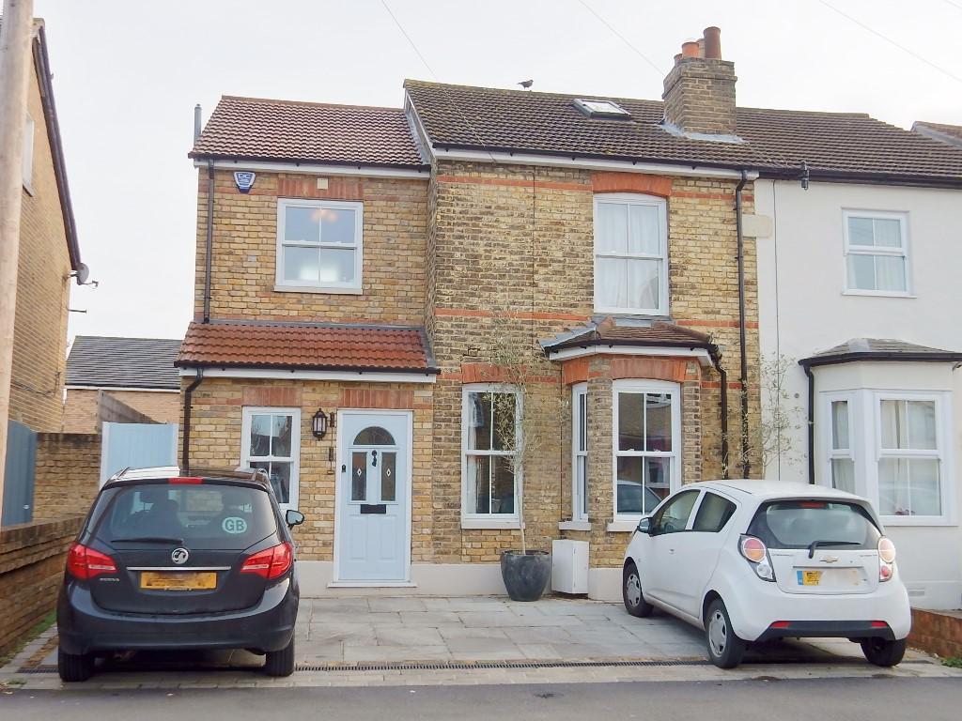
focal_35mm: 35
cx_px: 481
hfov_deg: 52.6
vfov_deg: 40.7
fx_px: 973
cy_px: 360
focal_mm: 6.4
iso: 125
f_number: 4
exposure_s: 1/200
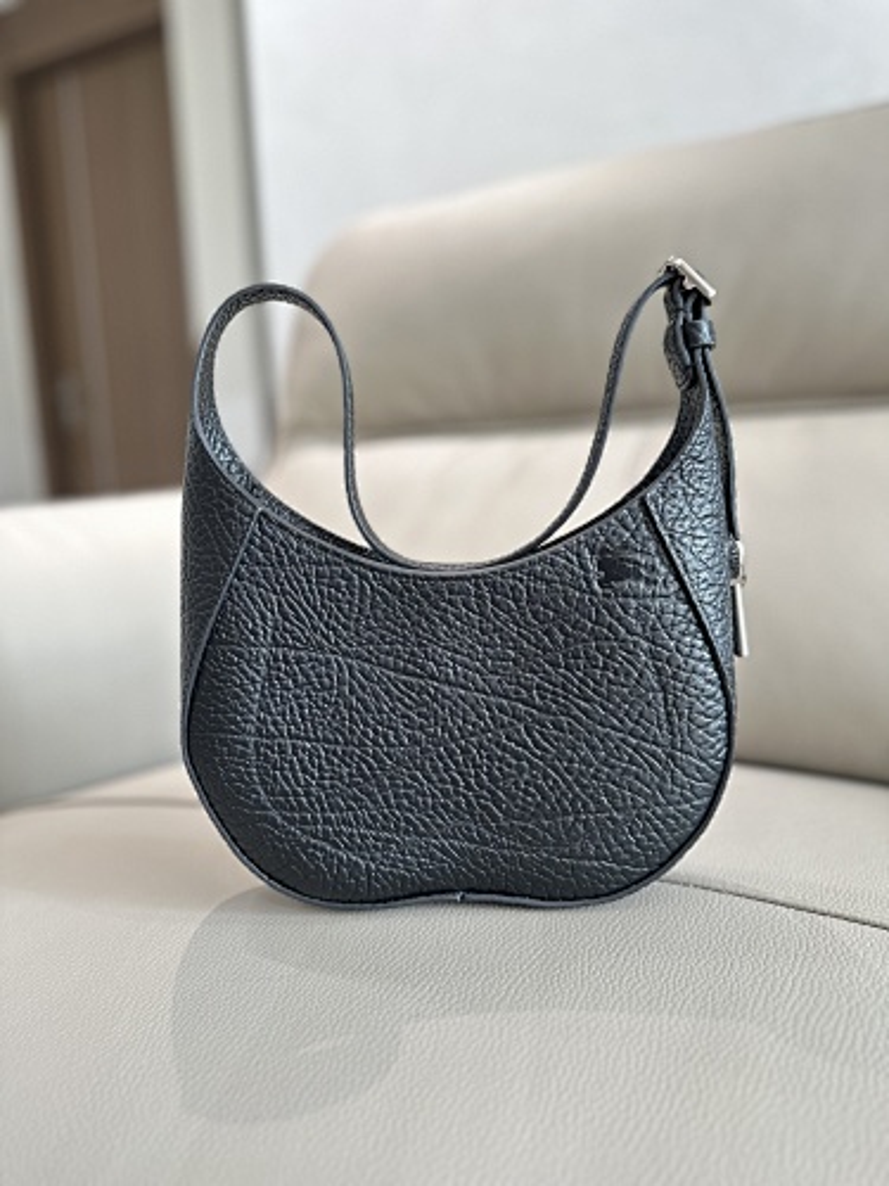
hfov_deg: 56.8
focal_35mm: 24
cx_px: 444
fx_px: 822
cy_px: 593
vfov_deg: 71.6
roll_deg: +2.3
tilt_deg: -9.5
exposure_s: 1/83
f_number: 1.78
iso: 250
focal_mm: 6.86
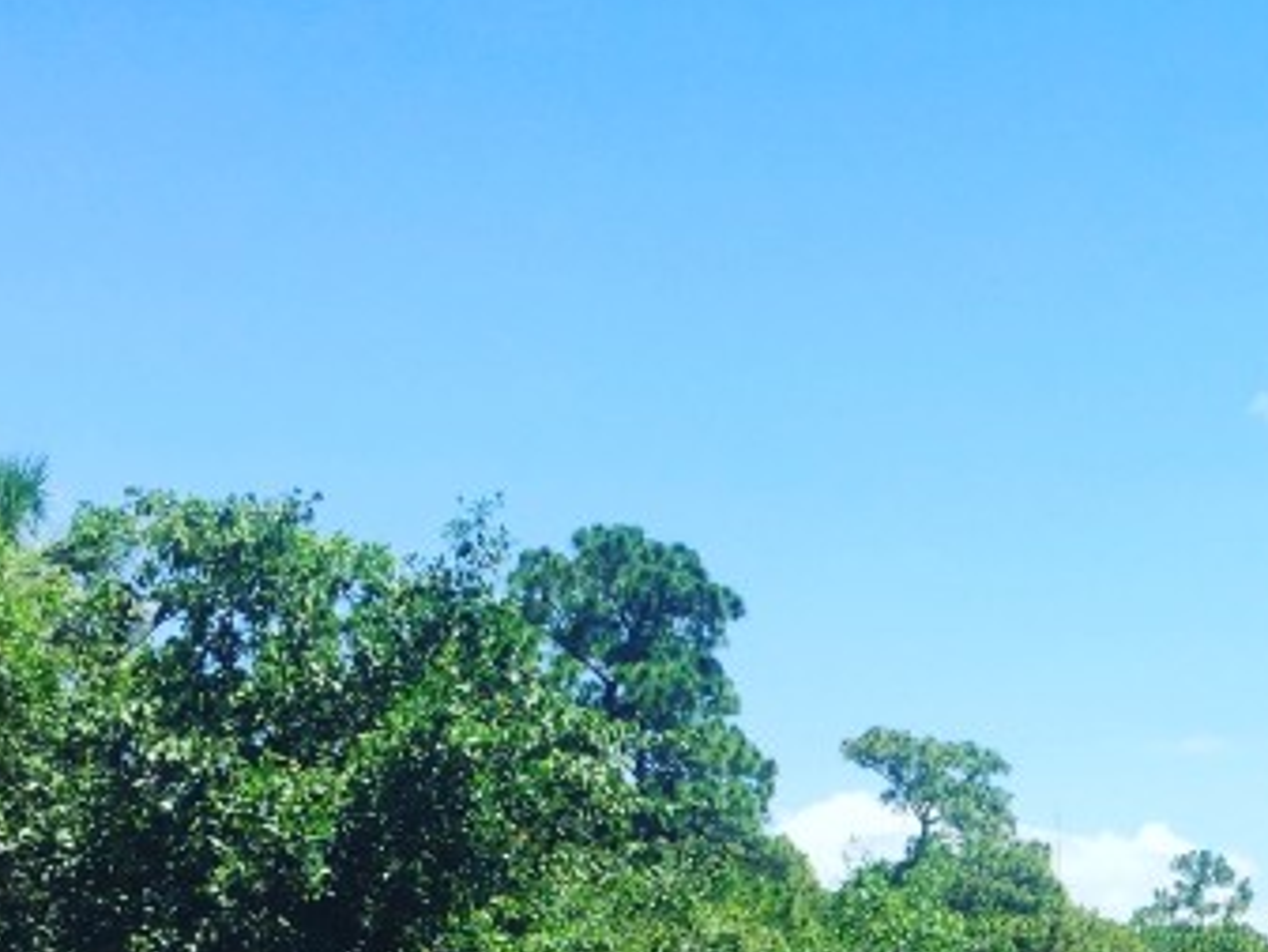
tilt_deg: -1.8
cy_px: 1262
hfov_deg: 20.8
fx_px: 3225
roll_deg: +0.1
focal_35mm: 88
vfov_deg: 15.9
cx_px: 1505
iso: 32
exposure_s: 1/1582
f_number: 2.2
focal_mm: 4.15
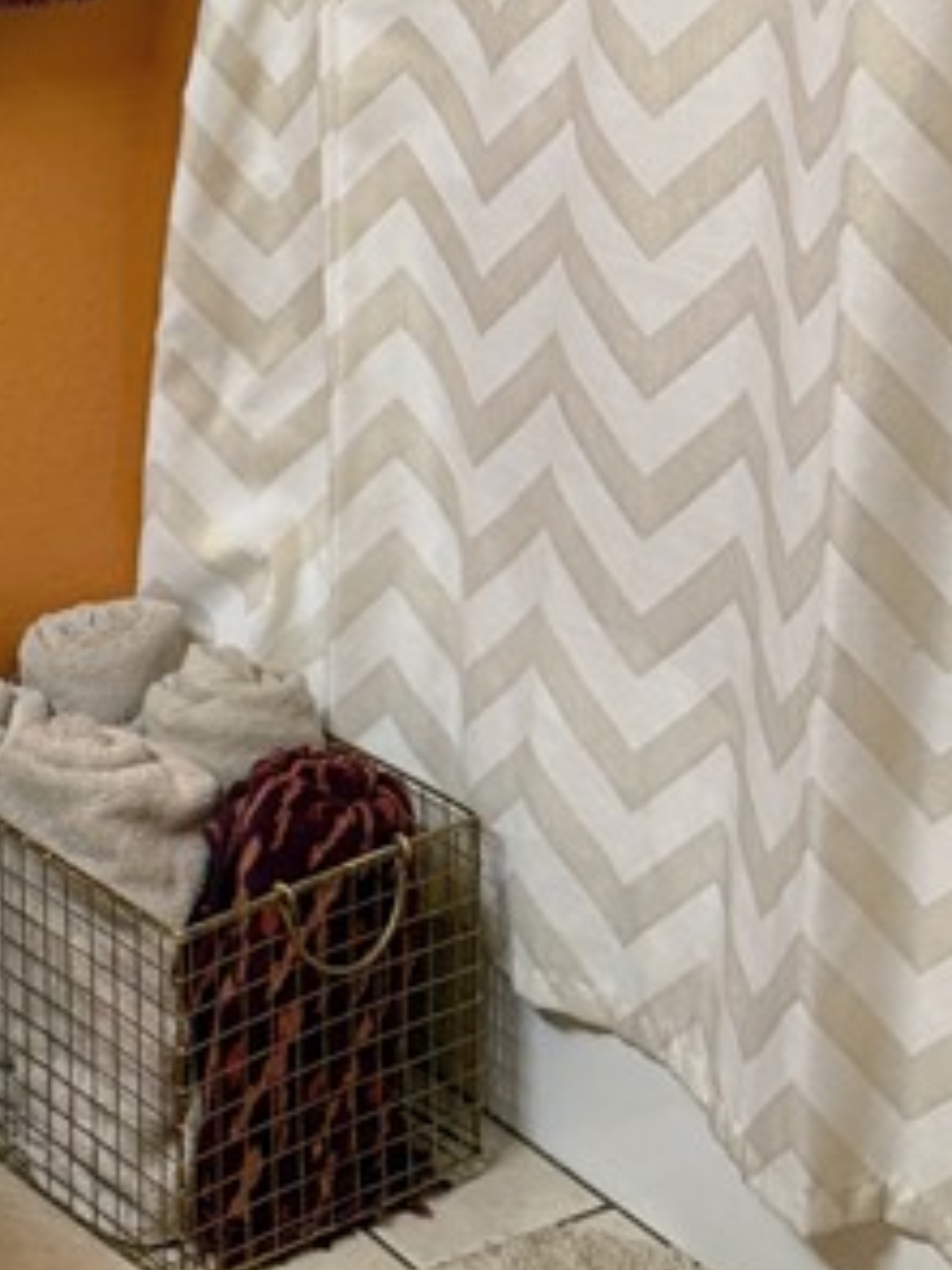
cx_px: -236
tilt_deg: -4.7
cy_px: -356
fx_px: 3044
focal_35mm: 83
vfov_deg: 21.4
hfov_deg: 16.9
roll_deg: +1.4
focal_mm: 6.76
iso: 200
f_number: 1.78
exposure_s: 1/60
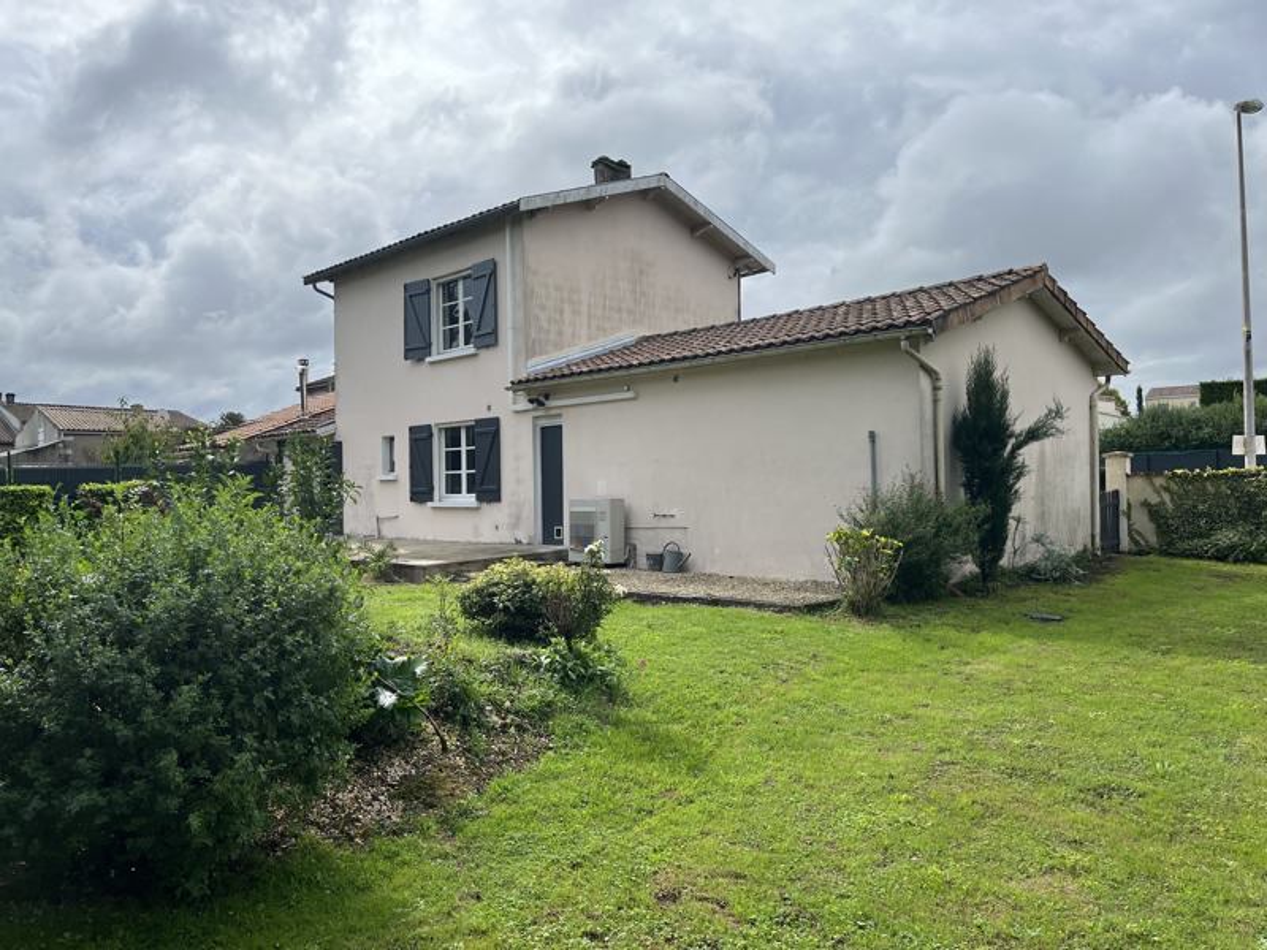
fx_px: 952
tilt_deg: +1.3
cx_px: 634
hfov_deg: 67.3
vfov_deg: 53.1
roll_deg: +0.9
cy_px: 475
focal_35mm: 26
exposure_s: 1/4016
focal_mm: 5.1
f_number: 1.6
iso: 50
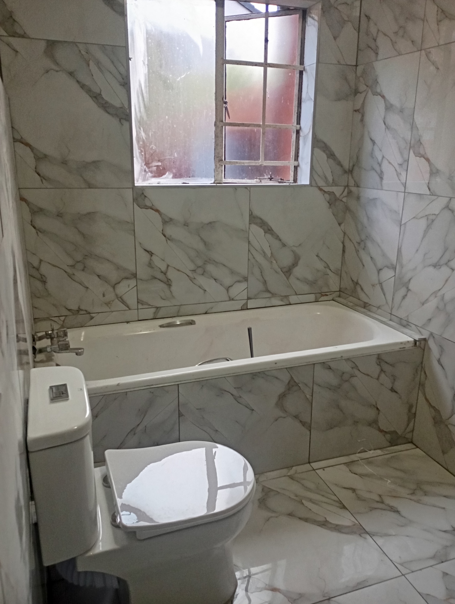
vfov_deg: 63.4
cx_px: 228
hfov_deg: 49.9
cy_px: 302
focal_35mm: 28
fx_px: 489
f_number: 1.8
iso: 859
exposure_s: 1/33.3
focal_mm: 4.27
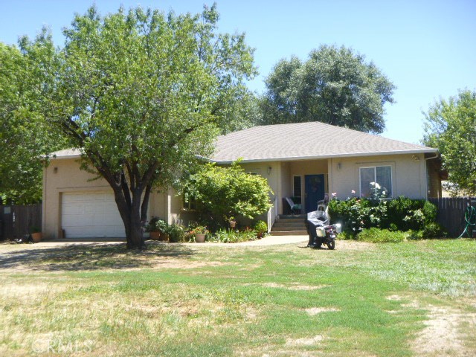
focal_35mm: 47
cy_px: 178
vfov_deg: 30.9
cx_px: 238
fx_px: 646
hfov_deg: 40.4
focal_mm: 8.4
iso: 100
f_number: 4.8
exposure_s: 1/125
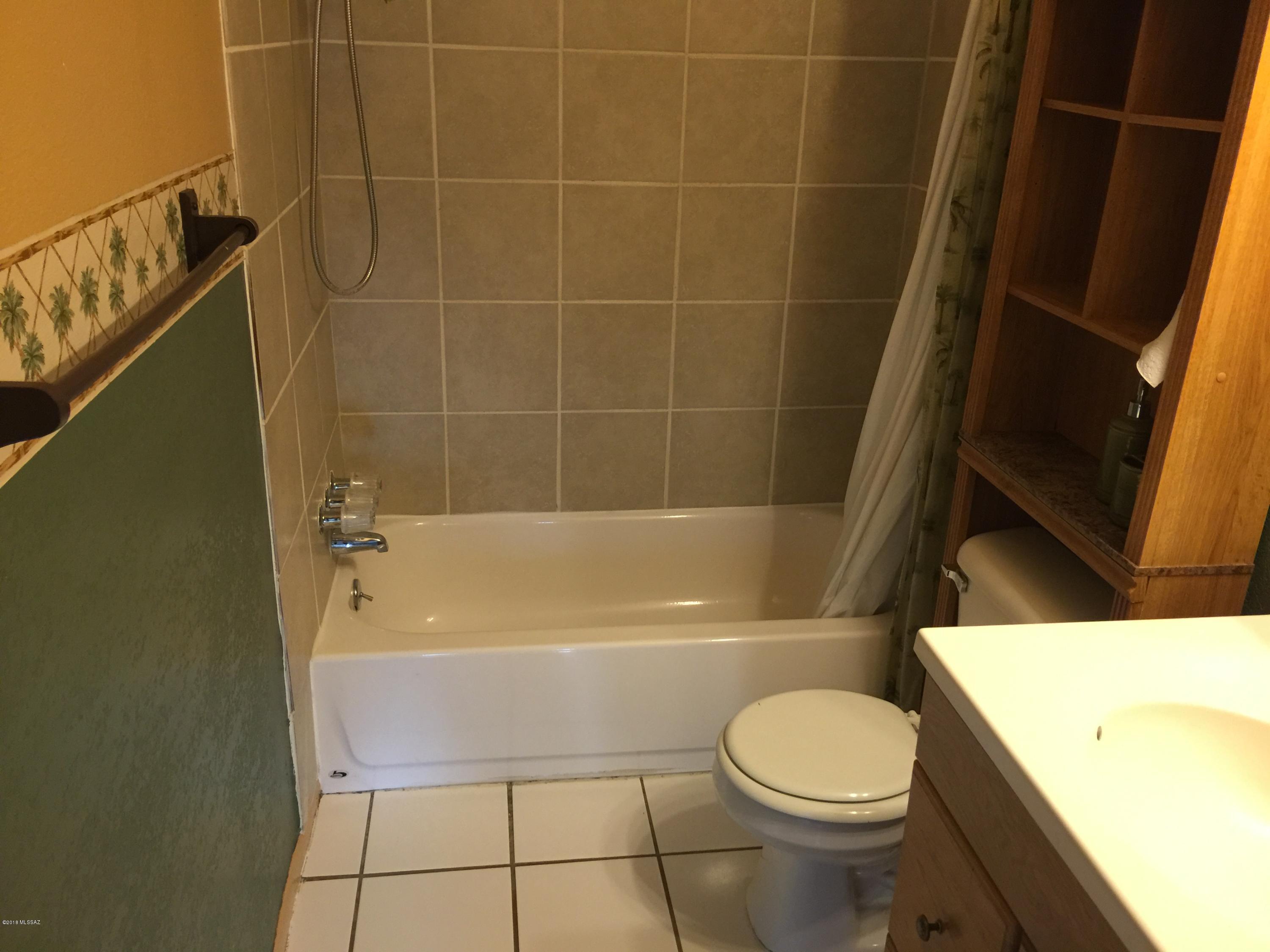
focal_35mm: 29
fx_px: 1064
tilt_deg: -23.9
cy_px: 476
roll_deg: -1.9
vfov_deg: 48.2
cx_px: 635
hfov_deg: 61.7
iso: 100
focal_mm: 4.15
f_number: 2.2
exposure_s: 1/15
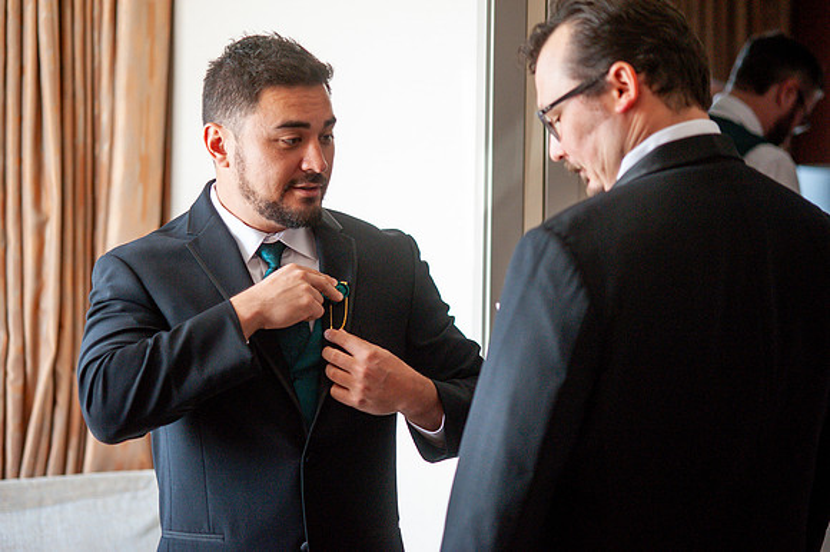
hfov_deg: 19.5
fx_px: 2419
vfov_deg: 13.0
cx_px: 415
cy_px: 276
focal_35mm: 105
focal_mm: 105
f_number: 4.2
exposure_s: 1/500
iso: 2000
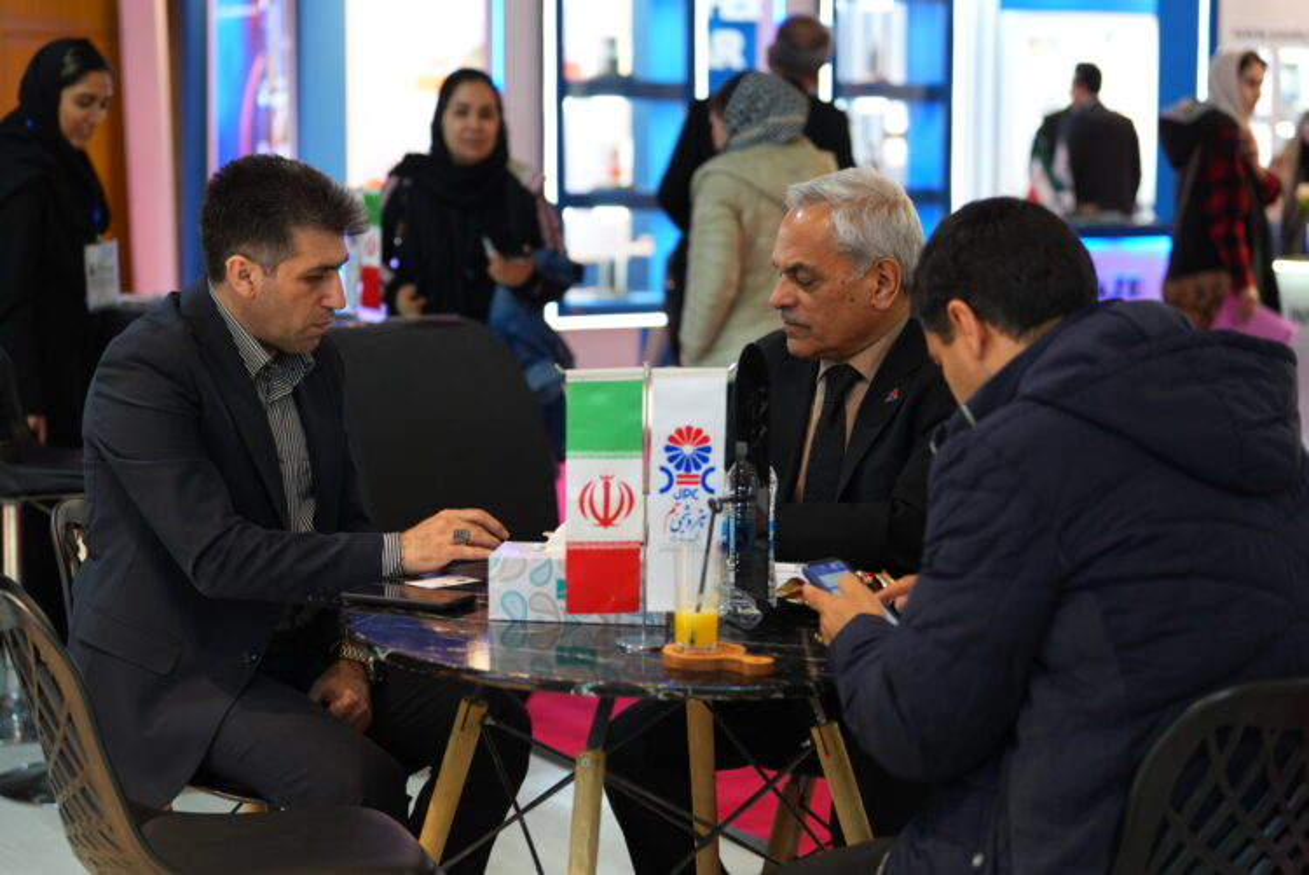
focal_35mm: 70
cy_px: 438
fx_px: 2547
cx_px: 654
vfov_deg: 19.5
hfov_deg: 28.8
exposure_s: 1/100
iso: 800
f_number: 2.8
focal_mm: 70
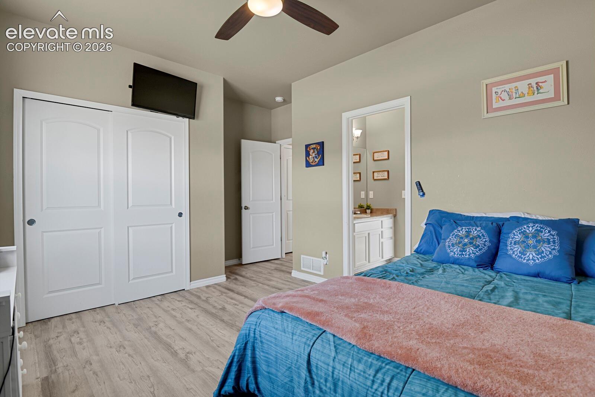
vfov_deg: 70.4
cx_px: 298
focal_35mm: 17
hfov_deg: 93.3
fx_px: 281
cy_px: 198
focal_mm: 17
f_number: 8
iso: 7200
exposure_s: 1/20
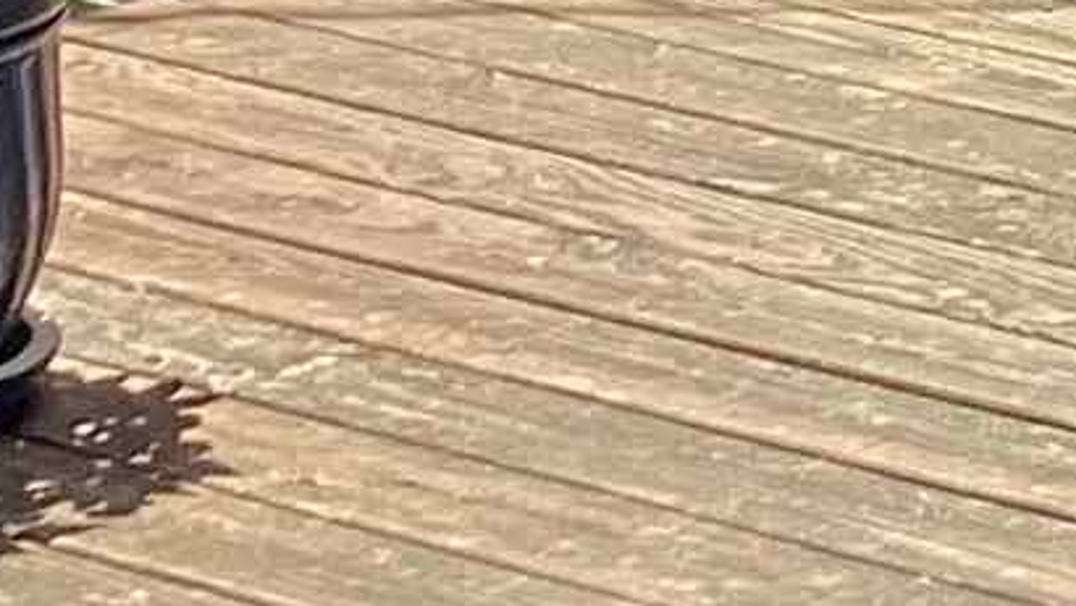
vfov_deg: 4.6
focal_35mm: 253
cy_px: -1233
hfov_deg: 8.2
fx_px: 7221
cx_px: 1871
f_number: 2.4
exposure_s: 1/382
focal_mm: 3.3
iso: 25
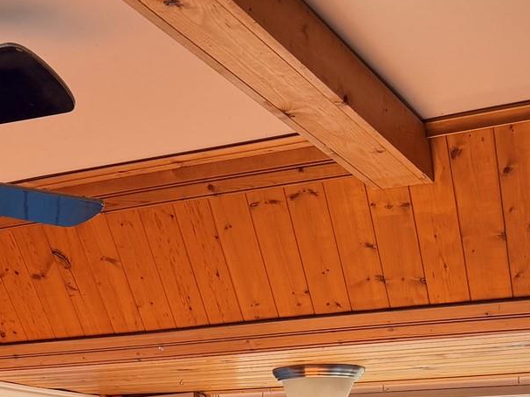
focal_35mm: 81
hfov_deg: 22.8
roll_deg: -0.1
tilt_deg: -5.5
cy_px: 647
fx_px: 1240
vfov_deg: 16.2
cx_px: -40
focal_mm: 6.76
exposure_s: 1/195
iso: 80
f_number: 1.78
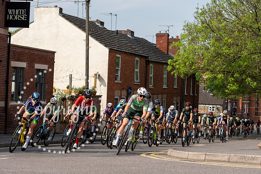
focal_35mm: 90
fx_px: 653
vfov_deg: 15.2
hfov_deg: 22.6
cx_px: 142
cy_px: 80
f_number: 5.6
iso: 200
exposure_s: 1/640
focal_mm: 78
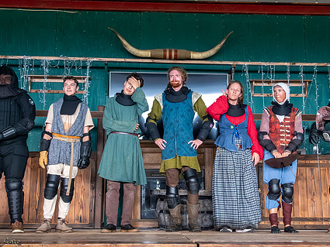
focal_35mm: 60
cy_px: 105
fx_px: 572
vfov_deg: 24.4
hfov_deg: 32.2
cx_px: 179
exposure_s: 1/320
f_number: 5.6
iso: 8000
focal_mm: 38
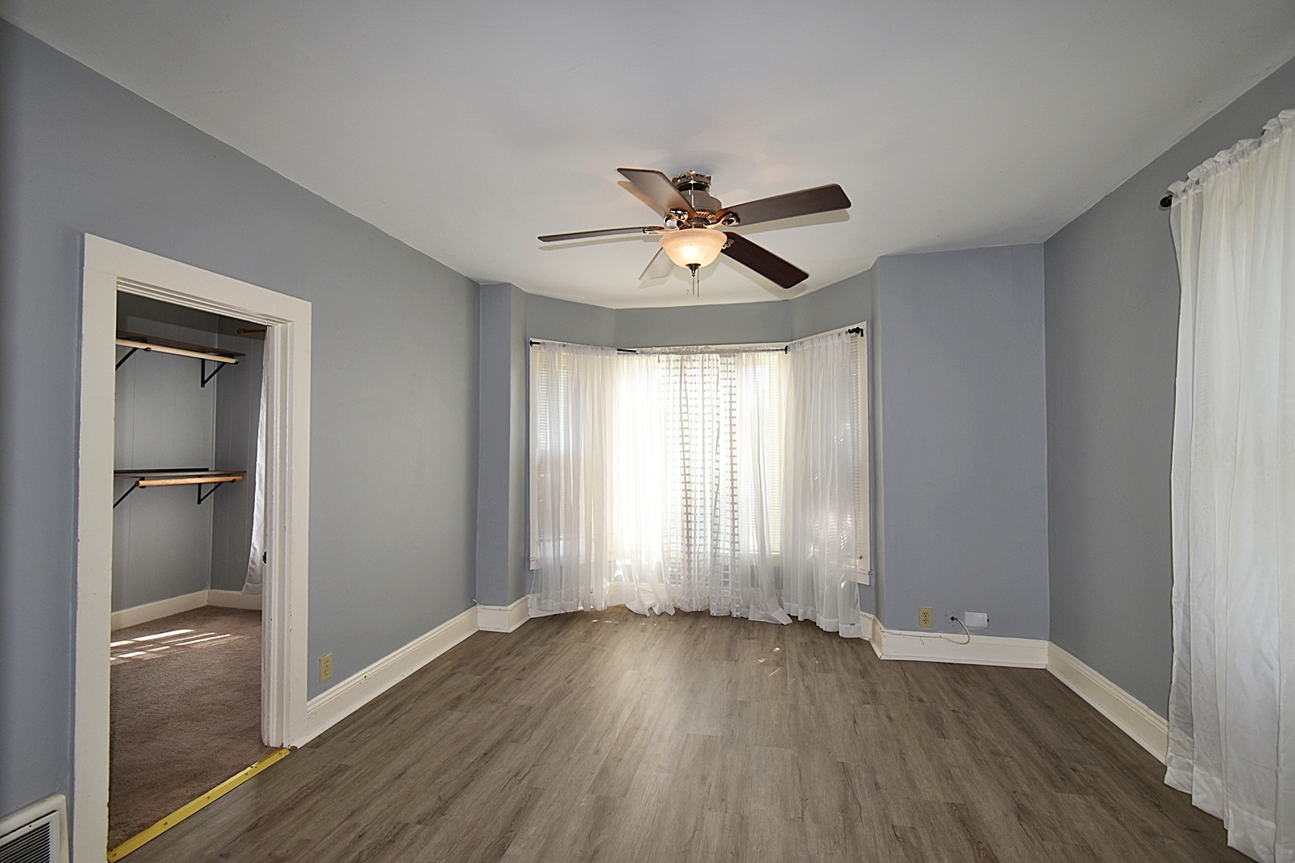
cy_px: 432
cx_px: 648
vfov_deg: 77.3
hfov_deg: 100.4
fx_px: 540
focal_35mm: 15
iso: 180
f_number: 5.6
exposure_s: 1/125
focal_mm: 10
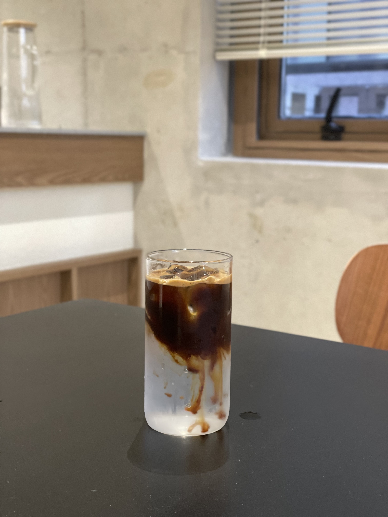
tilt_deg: -7.8
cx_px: 194
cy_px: 258
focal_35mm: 52
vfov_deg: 36.8
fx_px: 777
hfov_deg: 28.0
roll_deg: -0.8
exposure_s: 1/30
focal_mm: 6
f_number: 2
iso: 400
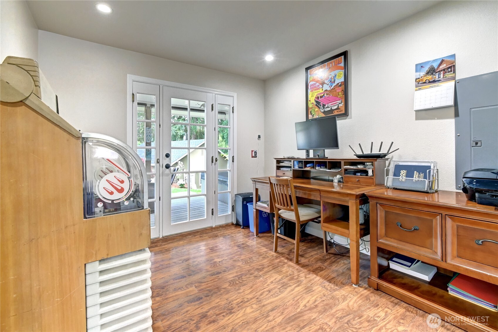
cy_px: 166
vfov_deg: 77.3
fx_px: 207
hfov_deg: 100.4
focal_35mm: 15
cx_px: 249
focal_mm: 10
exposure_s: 1/2.5
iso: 3200
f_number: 11
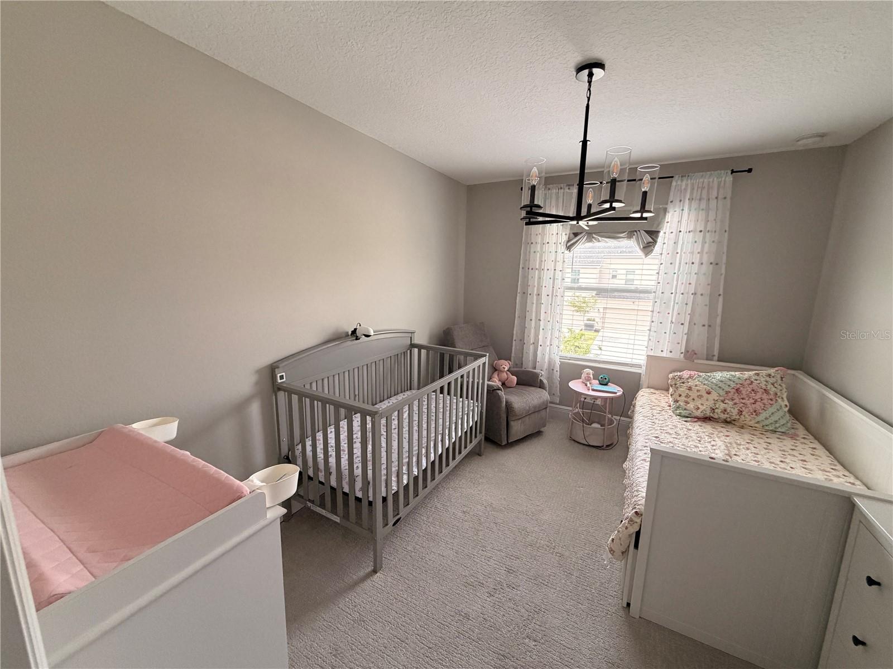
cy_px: 334
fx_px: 361
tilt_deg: -10.4
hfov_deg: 102.1
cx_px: 446
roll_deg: -1.1
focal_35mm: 14
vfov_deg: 85.7
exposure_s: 1/121
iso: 320
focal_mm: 2.22
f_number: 2.2
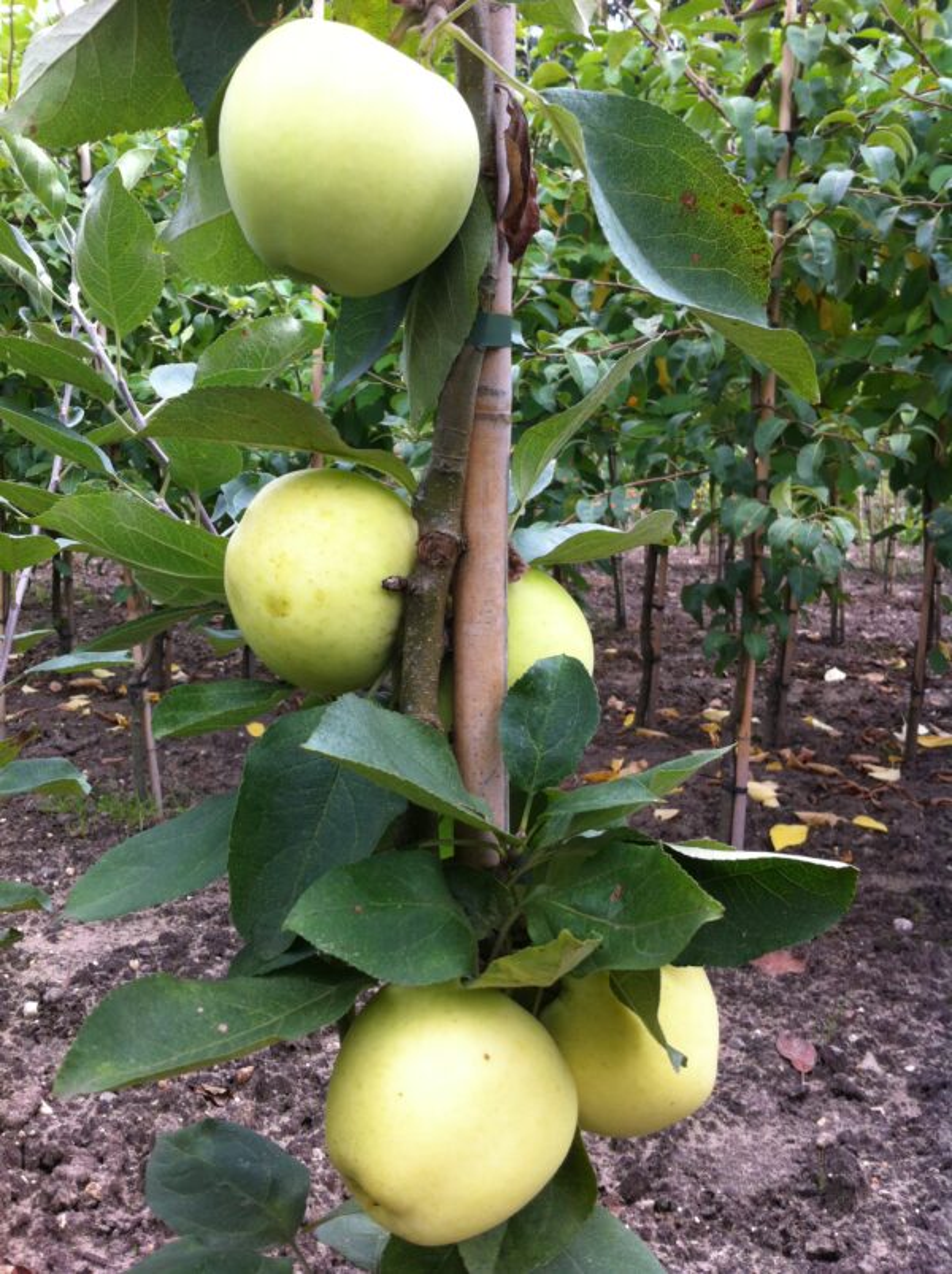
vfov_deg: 52.7
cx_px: 476
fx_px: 1286
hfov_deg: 40.6
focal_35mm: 35
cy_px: 637
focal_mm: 3.85
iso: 80
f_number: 2.8
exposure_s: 1/167
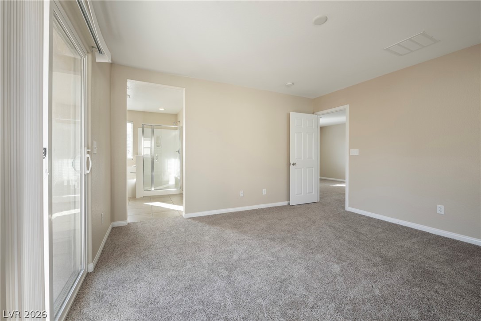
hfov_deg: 104.3
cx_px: 240
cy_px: 160
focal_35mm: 14
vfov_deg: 81.2
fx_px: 187
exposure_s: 1/2.5
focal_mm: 14
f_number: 9
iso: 100
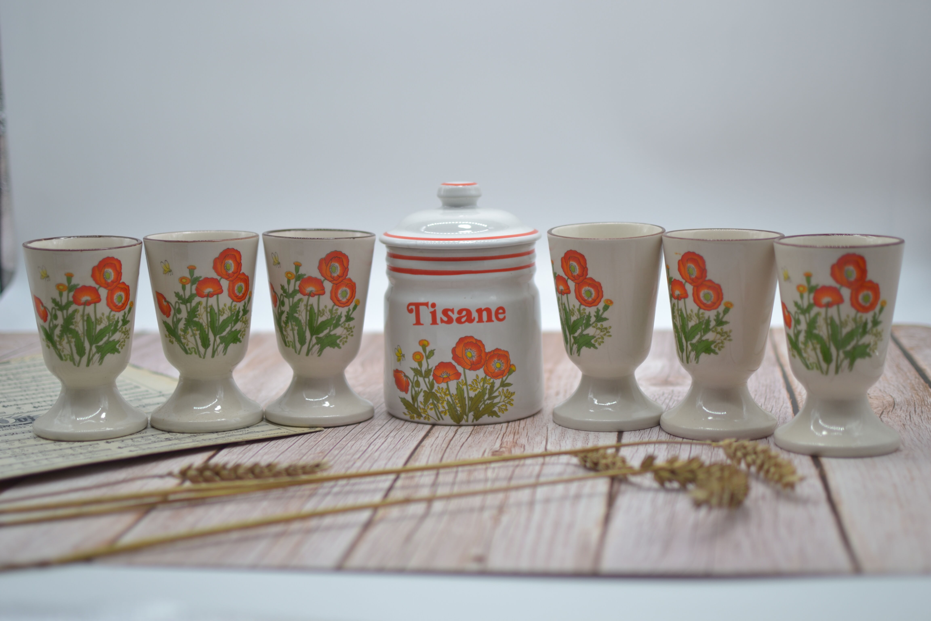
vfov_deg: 25.8
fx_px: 1358
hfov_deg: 37.9
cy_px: 310
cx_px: 466
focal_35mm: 52
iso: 100
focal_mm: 35
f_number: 1.8
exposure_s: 1/500
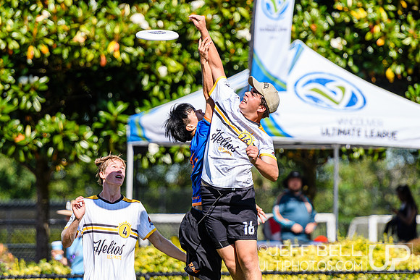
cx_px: 210
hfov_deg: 5.5
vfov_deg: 3.7
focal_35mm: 374
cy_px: 106
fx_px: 4361
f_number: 3.2
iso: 100
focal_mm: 200
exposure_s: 1/1250
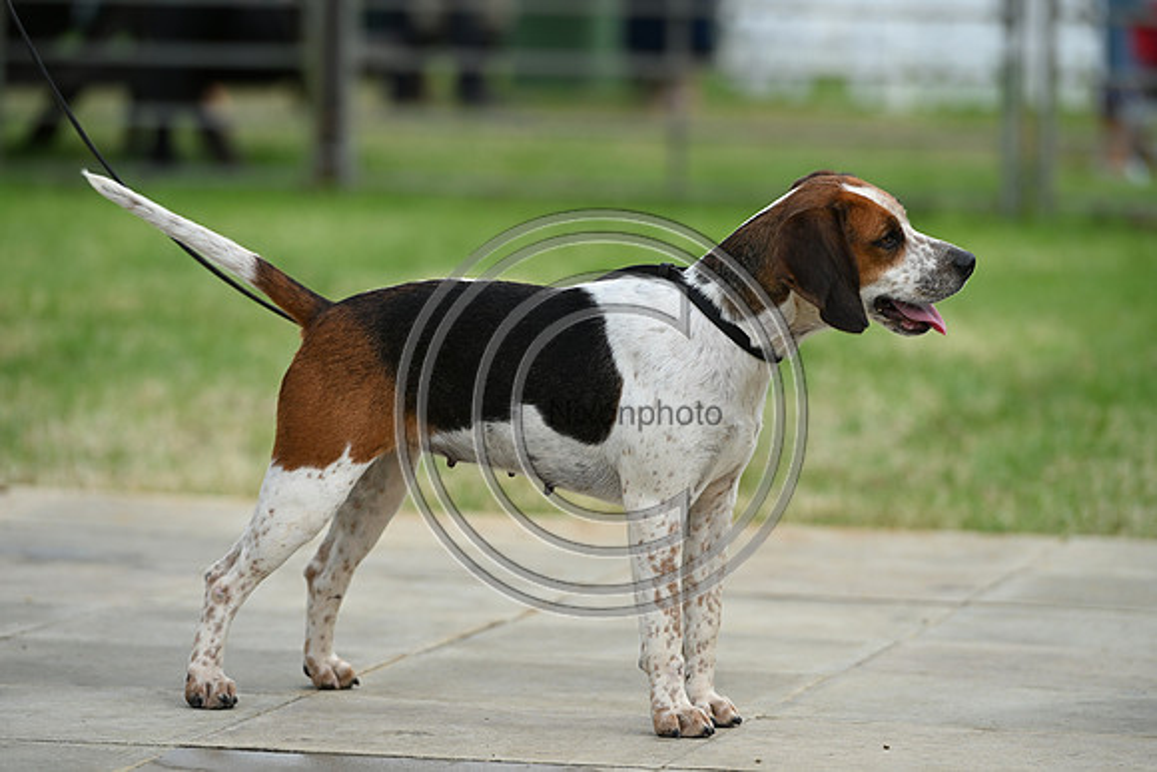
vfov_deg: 6.9
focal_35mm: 200
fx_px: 6429
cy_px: 386
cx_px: 578
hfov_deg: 10.3
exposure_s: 1/1000
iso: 320
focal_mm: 200
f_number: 4.5
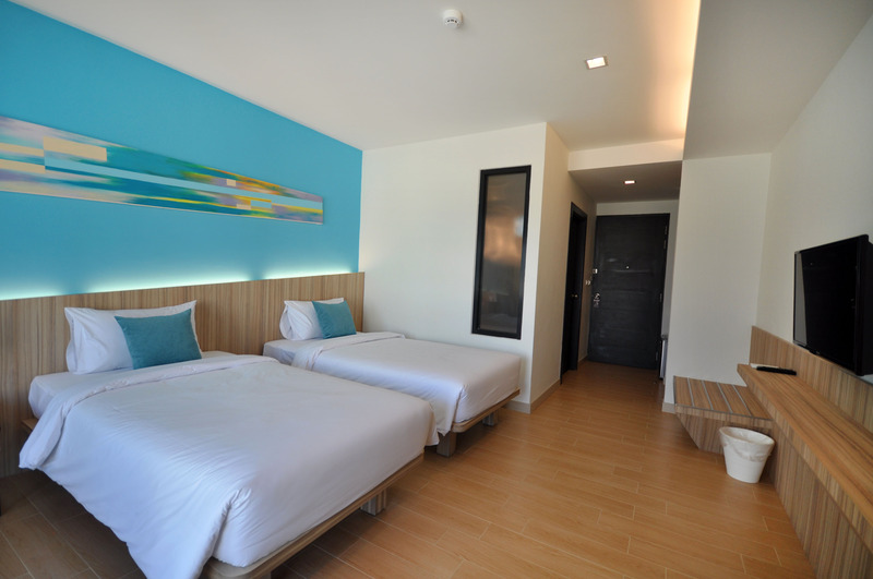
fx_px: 363
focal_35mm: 15
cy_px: 290
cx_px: 436
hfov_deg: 100.5
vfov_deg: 77.2
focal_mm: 10
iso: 200
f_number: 5
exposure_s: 1/80
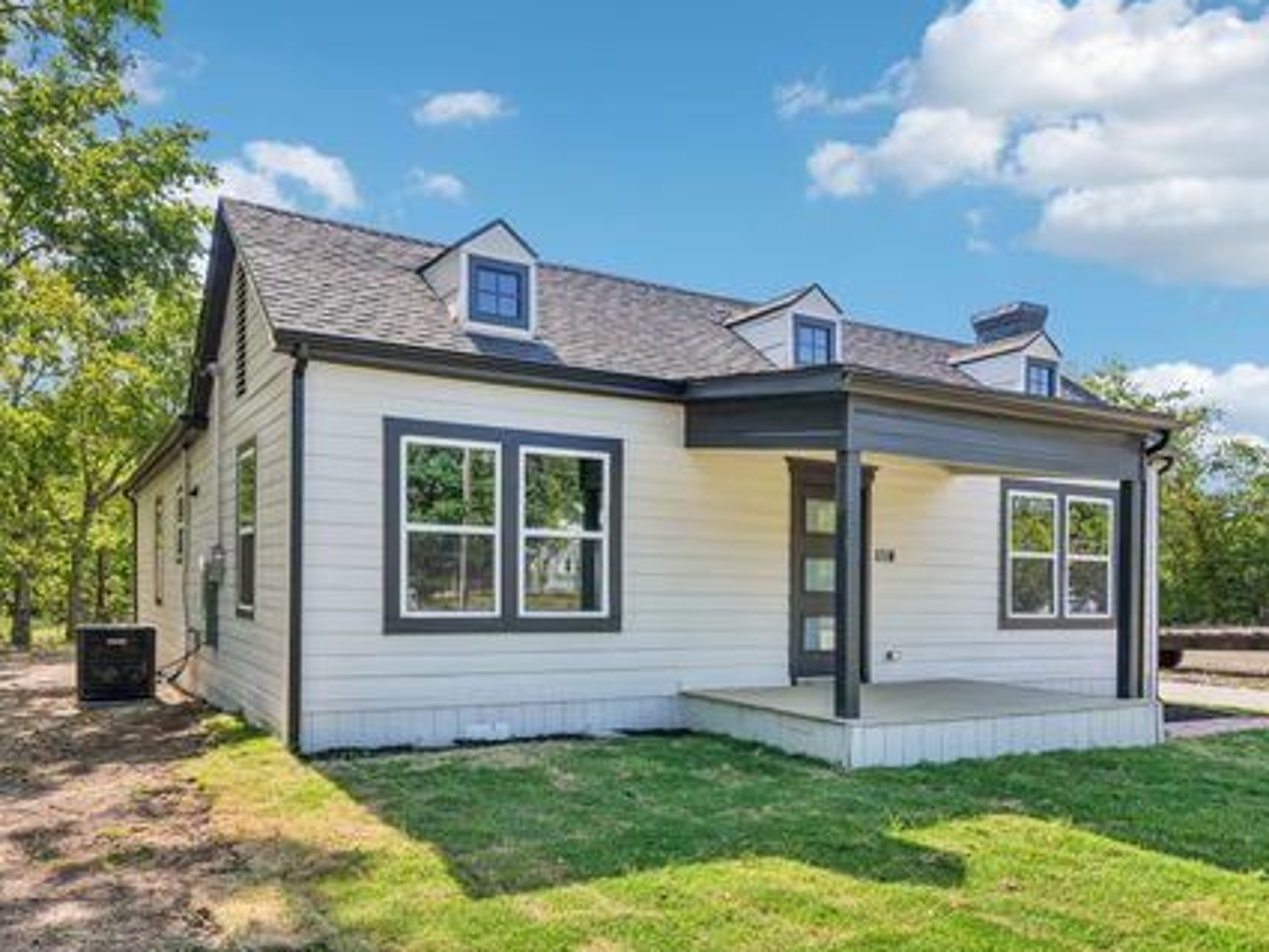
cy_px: 491
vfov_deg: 53.1
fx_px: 953
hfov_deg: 67.3
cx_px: 645
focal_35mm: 26
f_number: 8
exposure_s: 1/160
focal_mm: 23
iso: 100
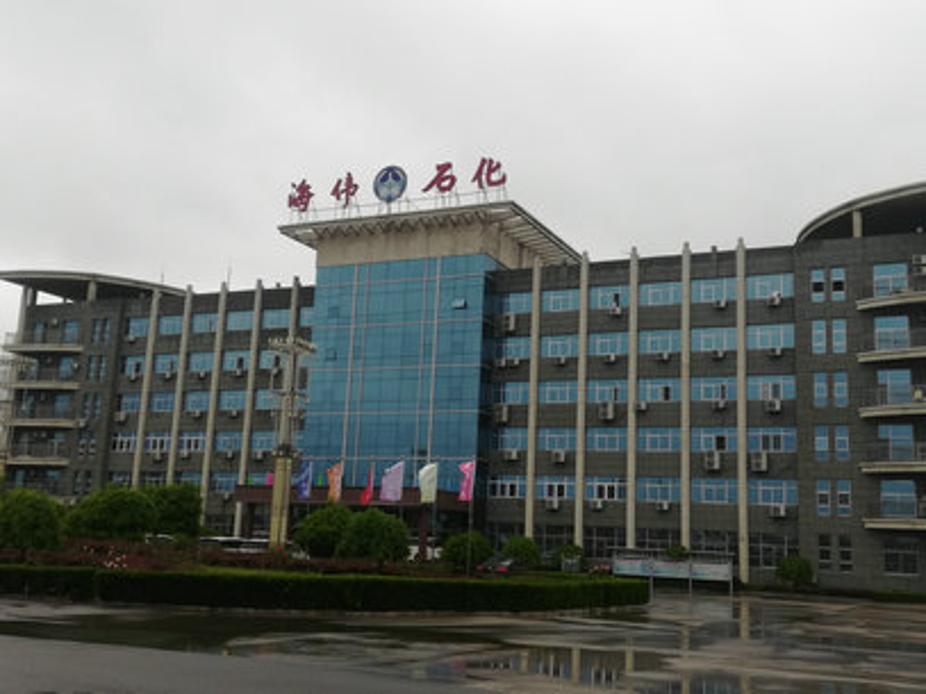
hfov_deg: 47.9
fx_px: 1043
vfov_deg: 36.8
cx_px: 463
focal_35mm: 39
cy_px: 347
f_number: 2.2
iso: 50
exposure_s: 1/335
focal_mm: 3.81
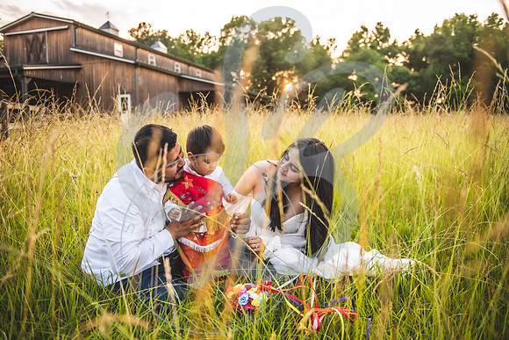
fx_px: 438
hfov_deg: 60.3
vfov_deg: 42.3
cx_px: 254
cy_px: 170
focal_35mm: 31
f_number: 2.8
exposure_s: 1/160
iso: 100
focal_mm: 31
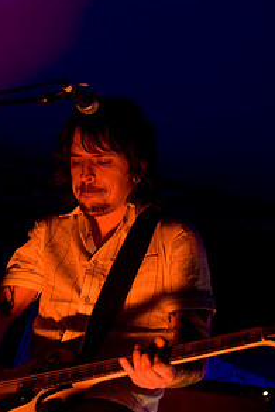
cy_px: 265
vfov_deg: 25.0
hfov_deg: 16.9
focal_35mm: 81
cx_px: 90
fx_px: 924
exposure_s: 1/80
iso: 1000
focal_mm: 35
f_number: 2.8
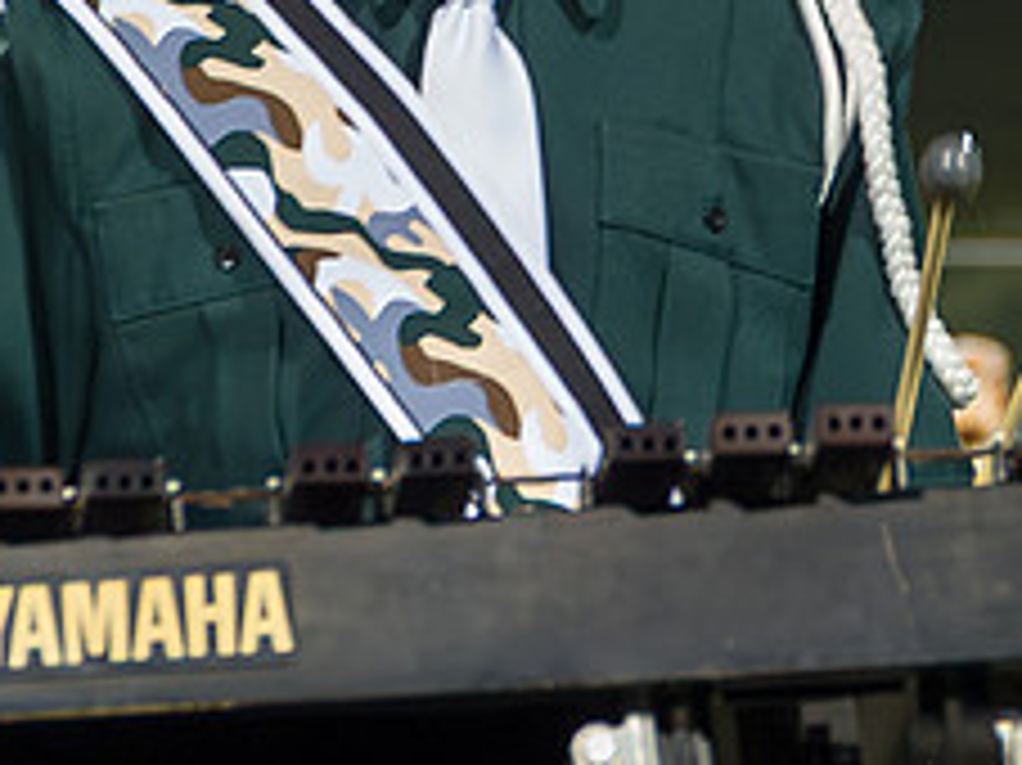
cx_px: 490
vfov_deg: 3.5
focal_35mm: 426
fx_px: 12571
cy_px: -184
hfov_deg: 4.7
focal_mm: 120
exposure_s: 1/160
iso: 4500
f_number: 5.6
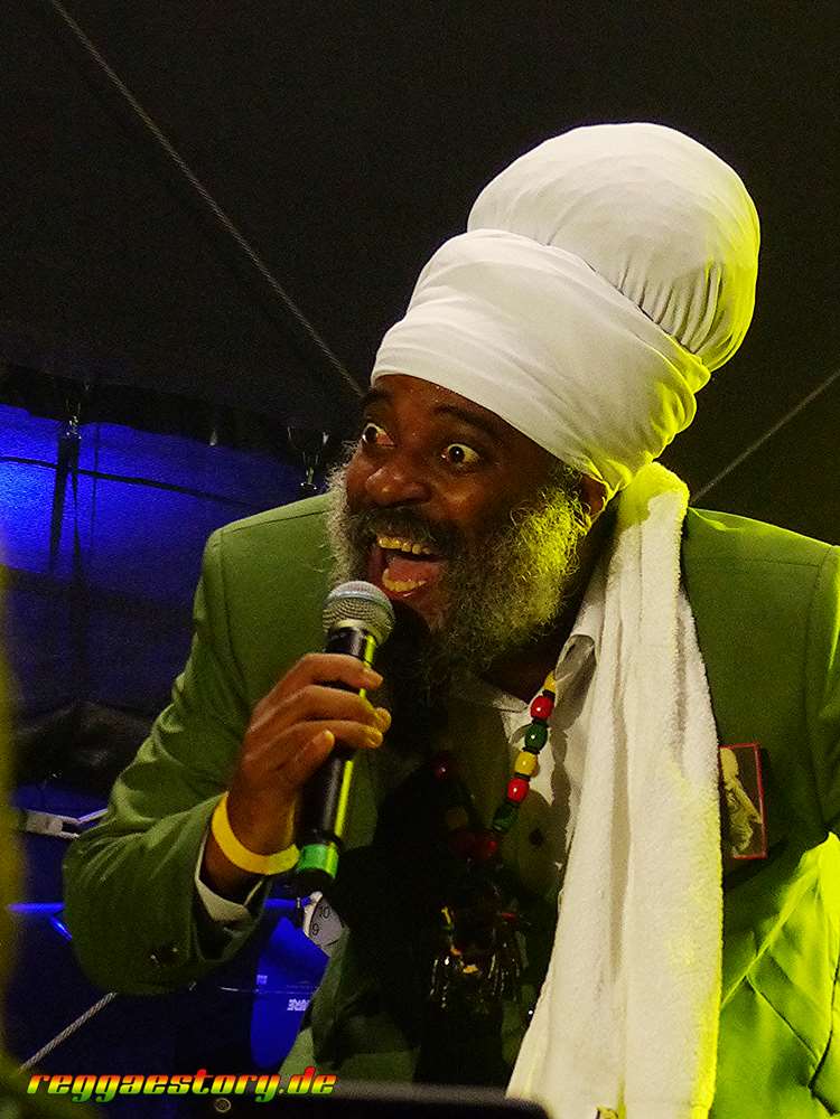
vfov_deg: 27.0
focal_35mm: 72
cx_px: 420
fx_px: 2330
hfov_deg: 20.4
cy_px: 560
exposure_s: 1/160
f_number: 2.8
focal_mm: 13
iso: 400
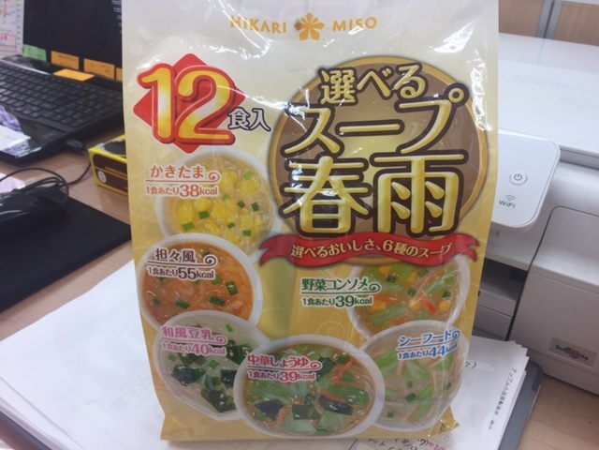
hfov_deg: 61.7
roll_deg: -2.2
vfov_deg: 48.2
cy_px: 225
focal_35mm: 29
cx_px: 300
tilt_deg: -33.4
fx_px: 502
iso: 32
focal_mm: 4.15
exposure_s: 1/50
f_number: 2.2
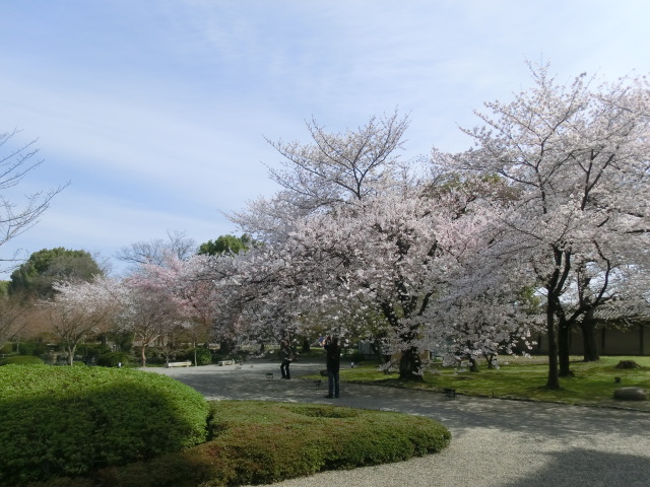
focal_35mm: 30
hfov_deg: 60.0
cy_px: 244
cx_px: 325
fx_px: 563
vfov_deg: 46.8
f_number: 3.5
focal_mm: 5.25
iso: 80
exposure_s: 1/1000
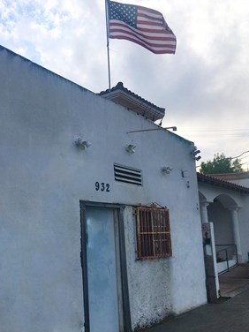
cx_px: 110
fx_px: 355
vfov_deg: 49.9
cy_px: 197
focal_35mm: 37
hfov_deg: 38.6
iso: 25
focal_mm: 4.15
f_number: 2.2
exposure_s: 1/513
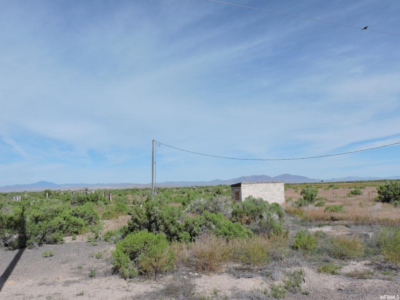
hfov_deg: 60.0
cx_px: 200
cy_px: 150
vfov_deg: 46.8
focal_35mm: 30
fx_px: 347
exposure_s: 1/1000
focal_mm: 5.4
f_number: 4.4
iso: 100
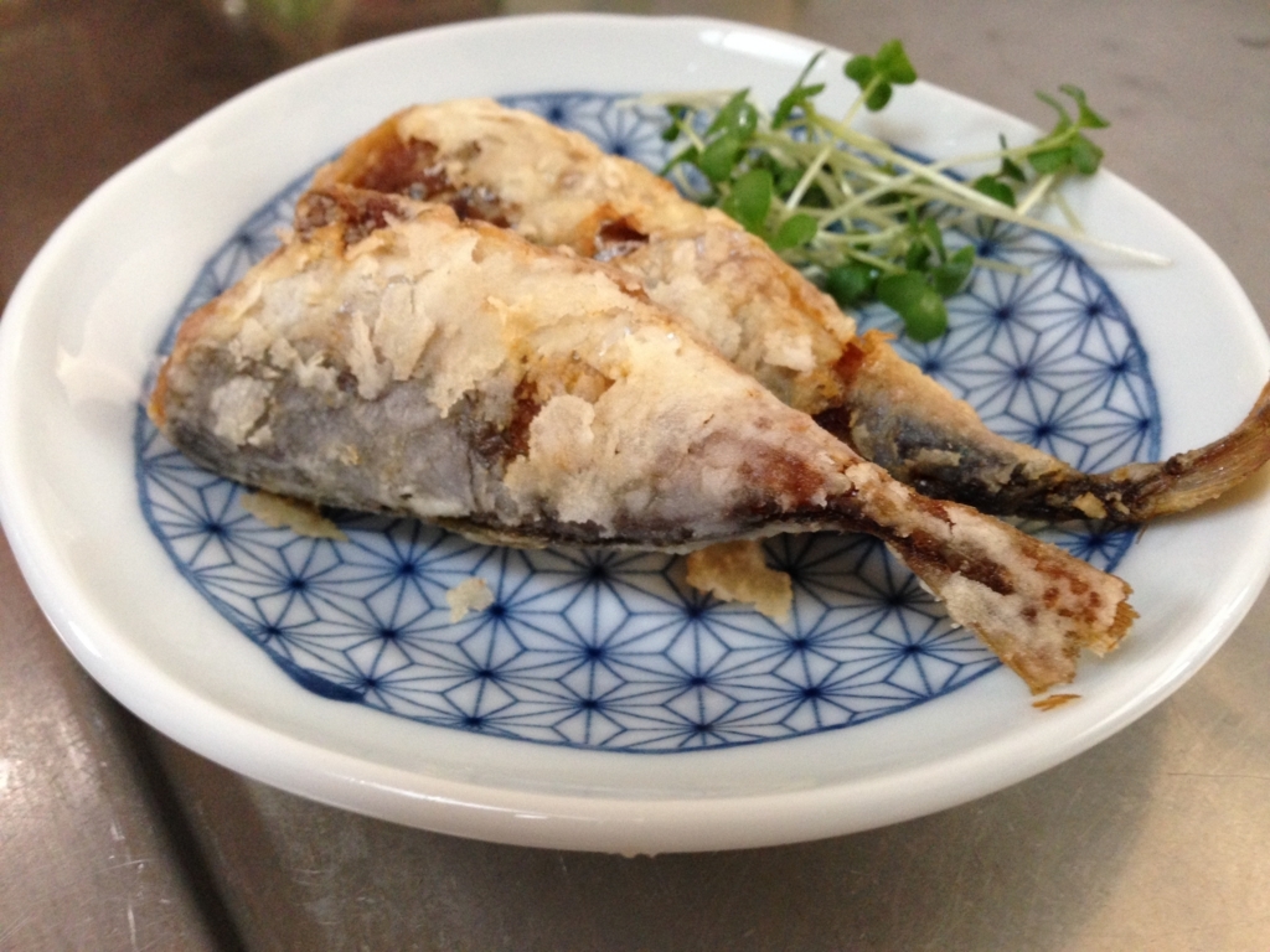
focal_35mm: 33
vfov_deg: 42.9
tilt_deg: -41.6
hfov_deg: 55.4
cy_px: 476
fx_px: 1211
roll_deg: +1.8
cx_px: 635
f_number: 2.4
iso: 200
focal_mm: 4.12
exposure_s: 1/20
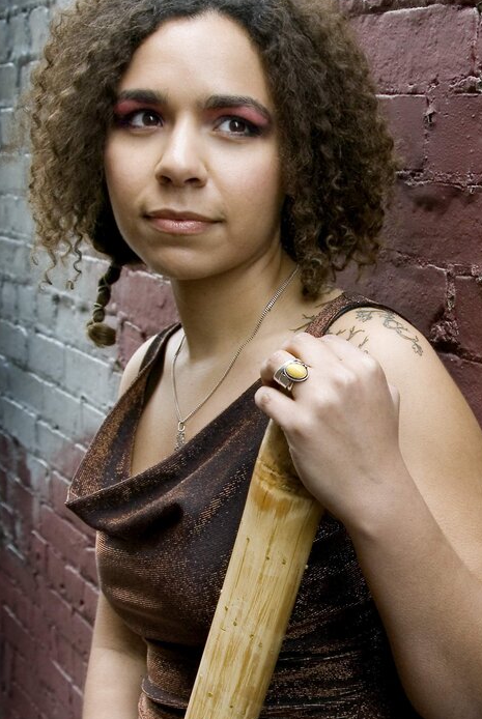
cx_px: 412
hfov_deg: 21.6
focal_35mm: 62
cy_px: 424
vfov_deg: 32.3
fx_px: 1241
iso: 100
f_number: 5.6
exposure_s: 1/60
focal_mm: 24
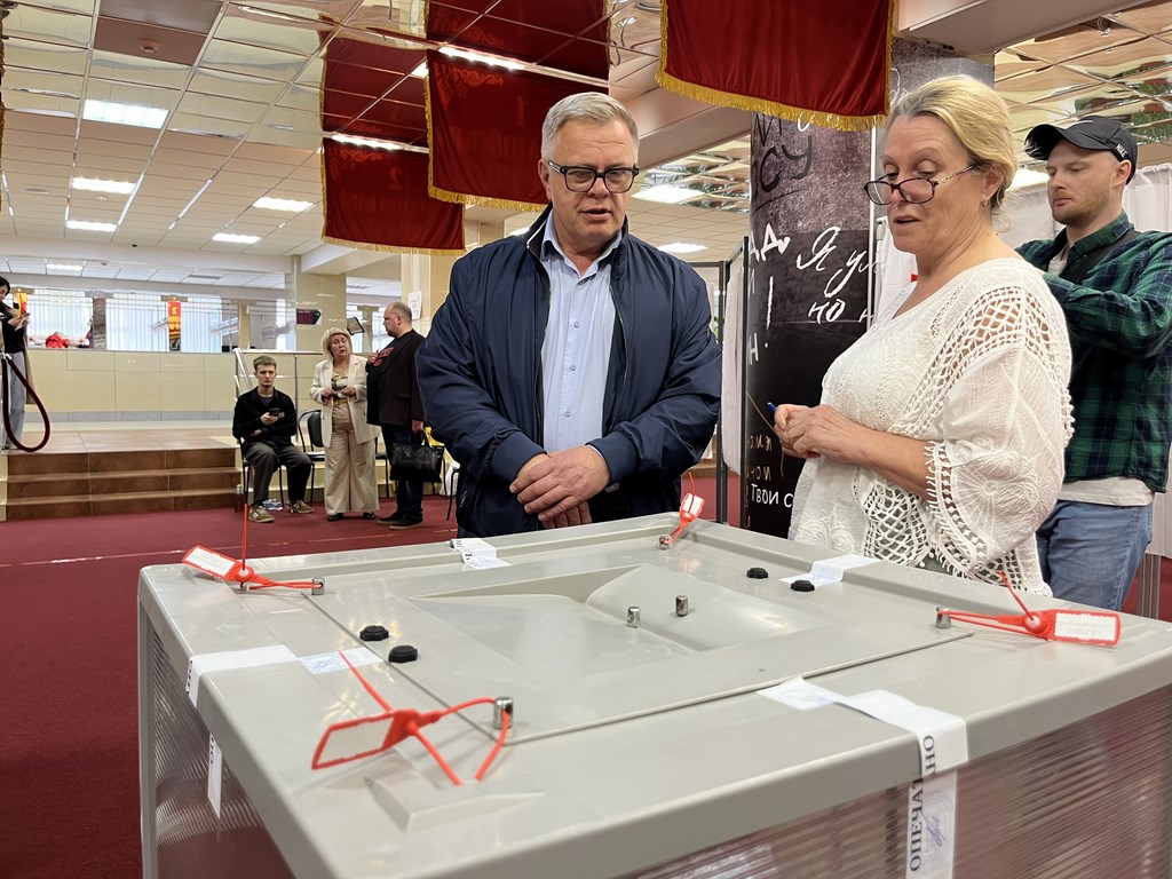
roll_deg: -0.2
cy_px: 440
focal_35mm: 26
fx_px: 880
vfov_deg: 53.1
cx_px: 586
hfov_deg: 67.3
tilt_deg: -3.2
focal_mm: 5.1
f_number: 1.6
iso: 80
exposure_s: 1/50
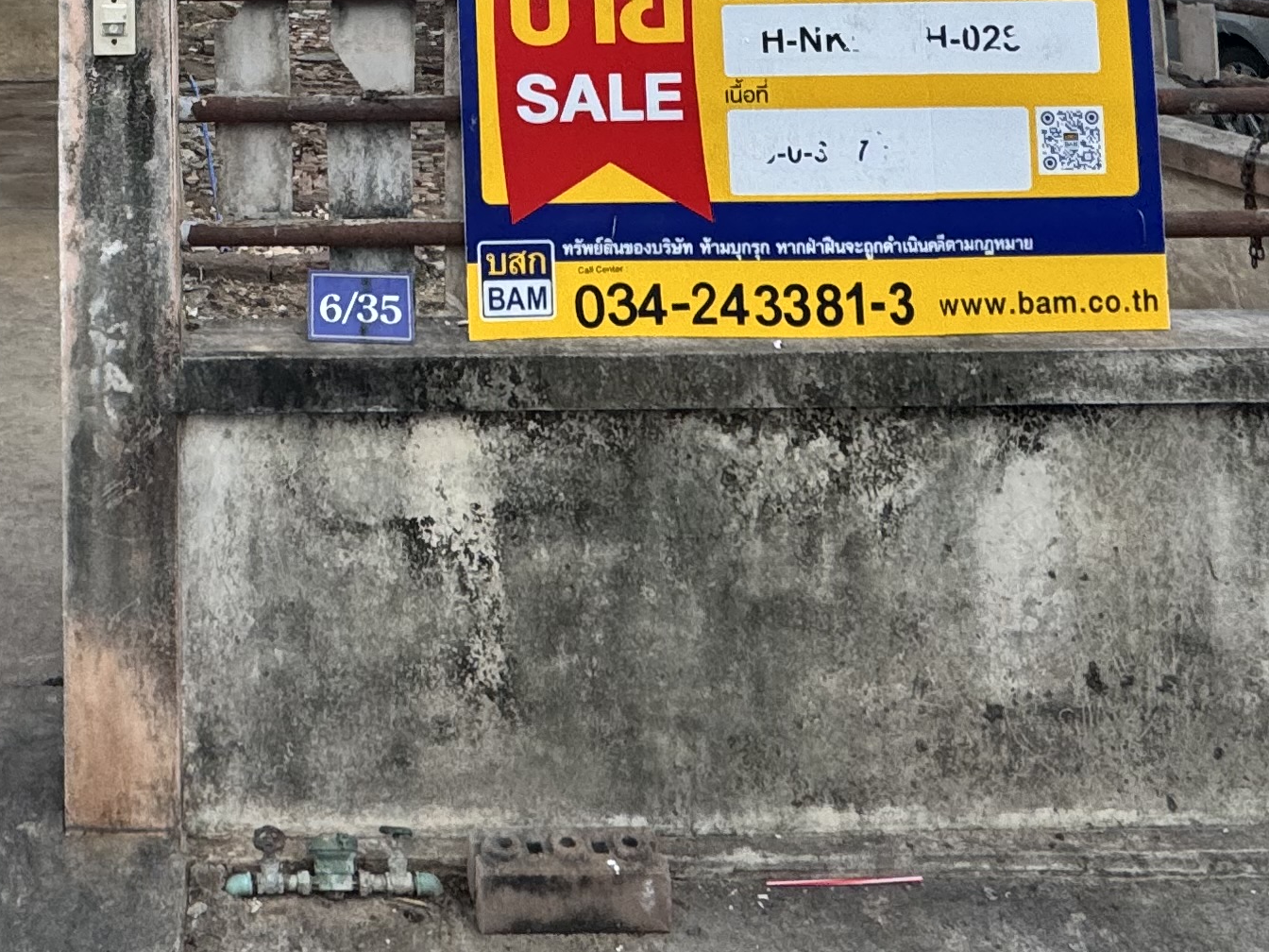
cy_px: -243
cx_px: 153
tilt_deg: +1.8
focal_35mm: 42
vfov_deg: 28.8
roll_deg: +2.6
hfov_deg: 41.6
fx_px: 1540
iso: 50
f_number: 2.2
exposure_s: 1/1020
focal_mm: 2.22
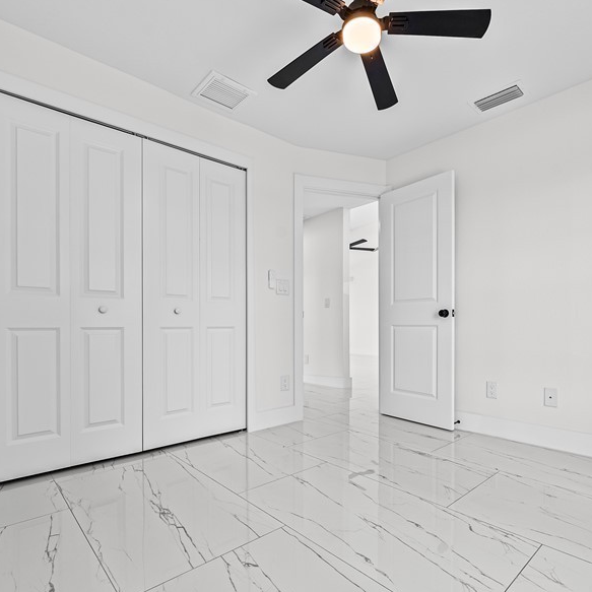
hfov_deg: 77.1
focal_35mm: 19
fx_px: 368
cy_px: 328
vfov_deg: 77.4
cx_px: 344
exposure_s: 1/6
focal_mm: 12
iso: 200
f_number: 9
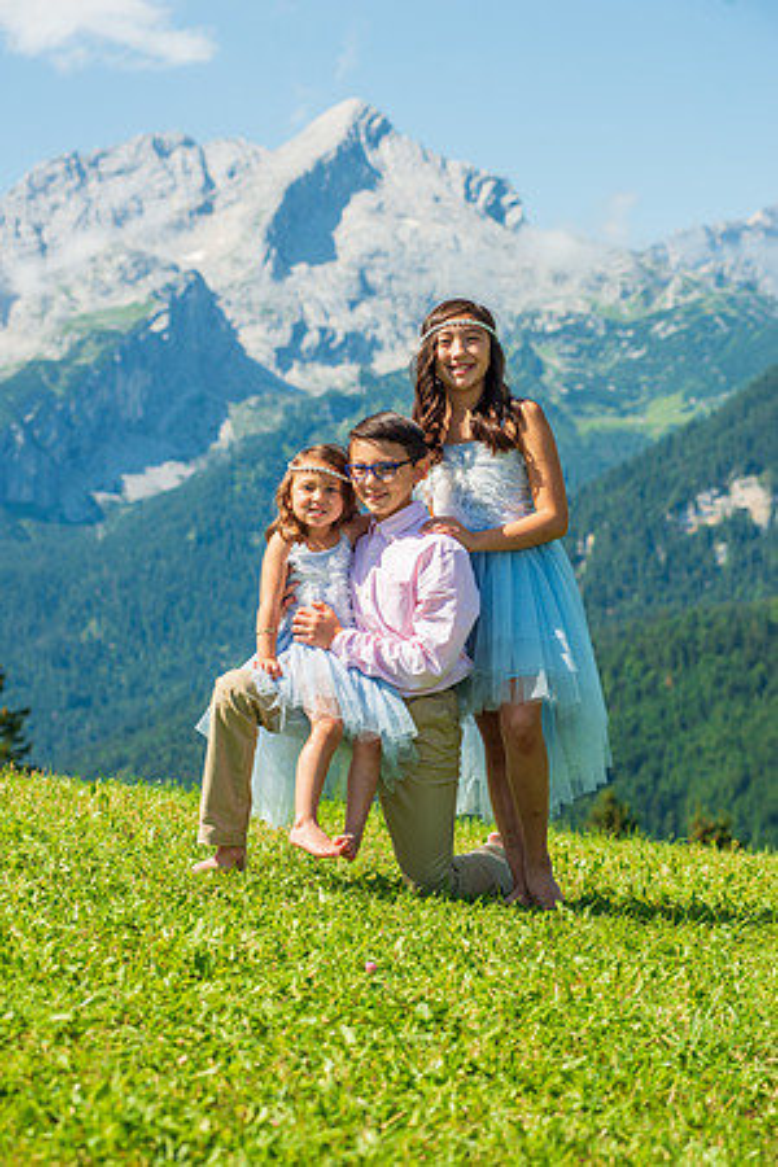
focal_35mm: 100
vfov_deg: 20.4
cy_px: 584
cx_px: 389
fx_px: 3241
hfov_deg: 13.7
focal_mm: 100
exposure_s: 1/500
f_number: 7.1
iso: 160
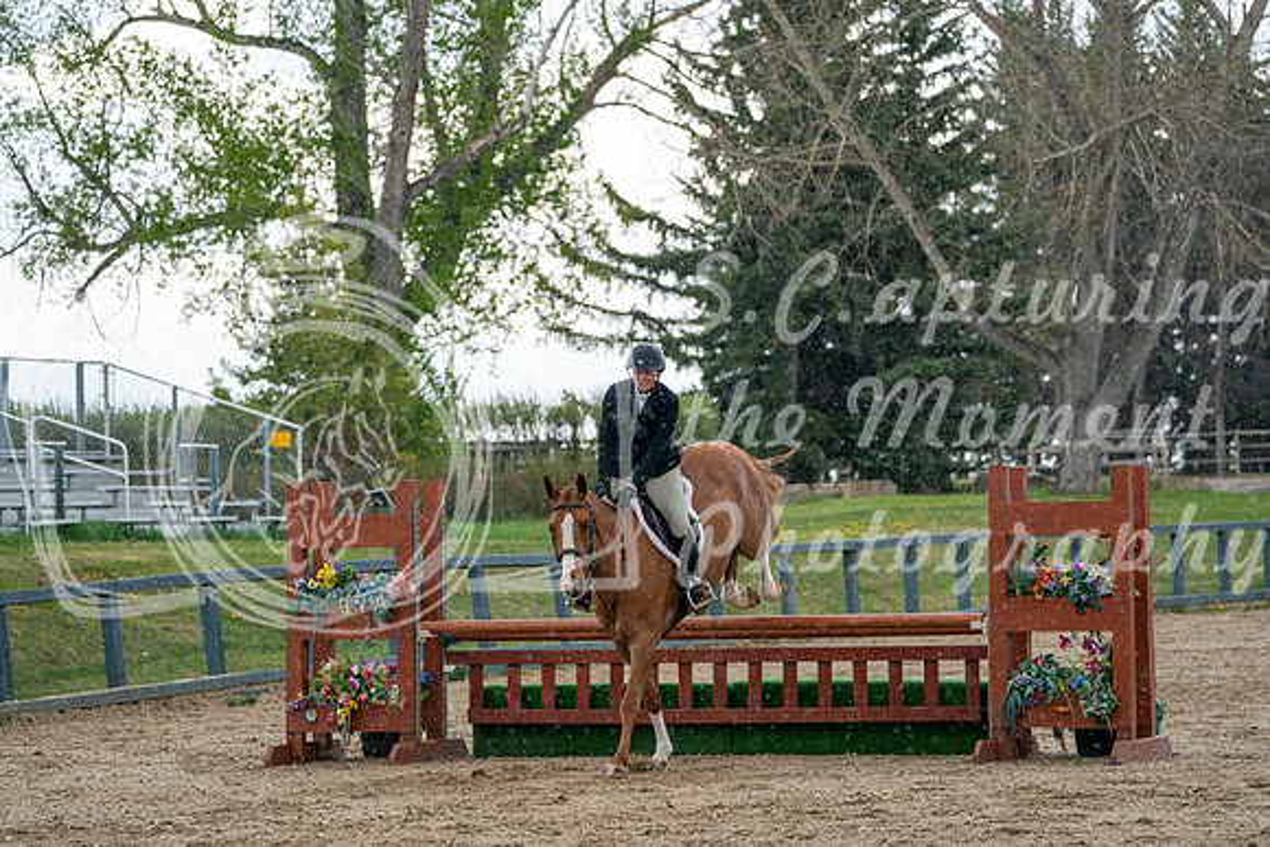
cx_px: 635
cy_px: 424
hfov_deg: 11.5
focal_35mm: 179
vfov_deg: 7.7
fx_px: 6316
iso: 1600
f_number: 5.6
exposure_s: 1/1250
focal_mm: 179
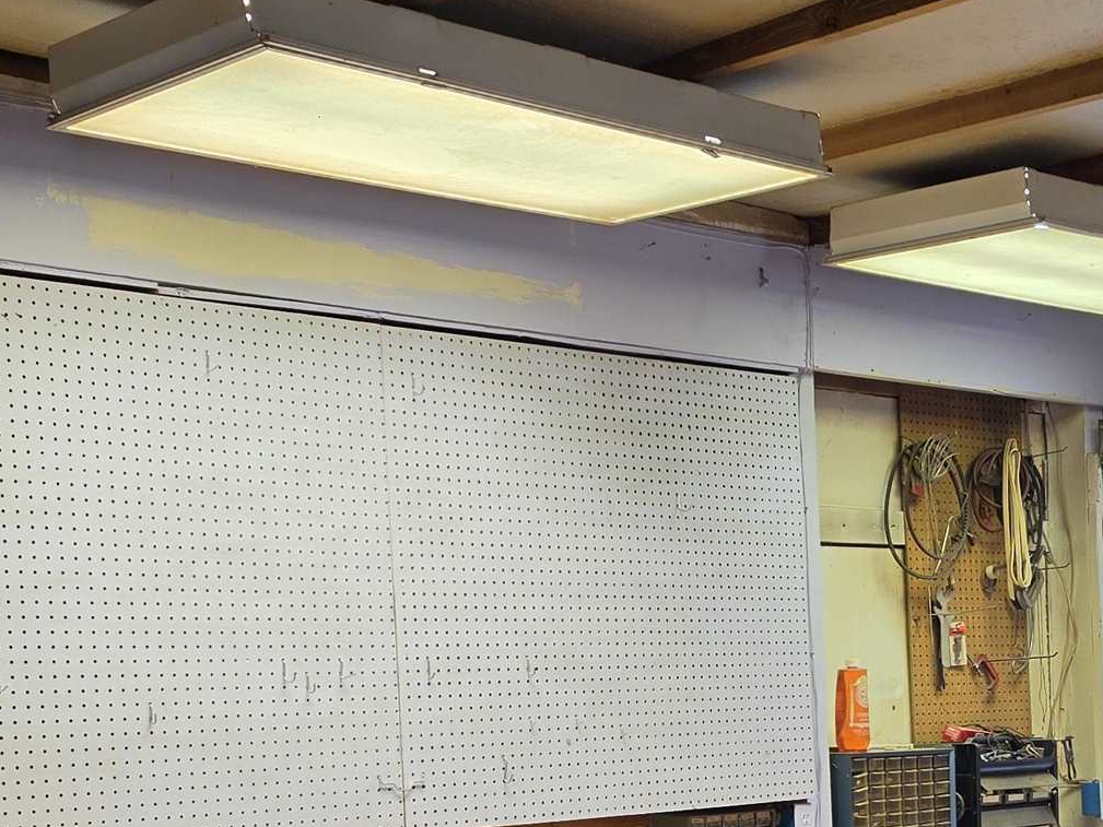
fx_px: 2231
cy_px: 742
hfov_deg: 27.3
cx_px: 867
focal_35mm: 70
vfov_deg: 20.6
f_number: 1.4
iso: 100
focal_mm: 6.5
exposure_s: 1/120
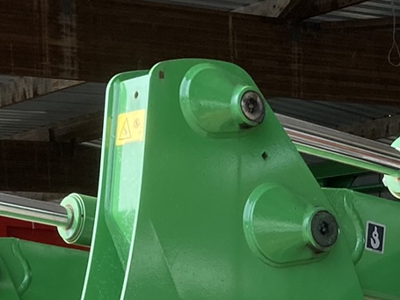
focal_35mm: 126
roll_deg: +0.2
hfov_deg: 15.2
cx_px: 447
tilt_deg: -7.5
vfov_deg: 10.7
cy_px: 618
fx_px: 1456
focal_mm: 3.99
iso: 20
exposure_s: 1/428
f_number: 1.8
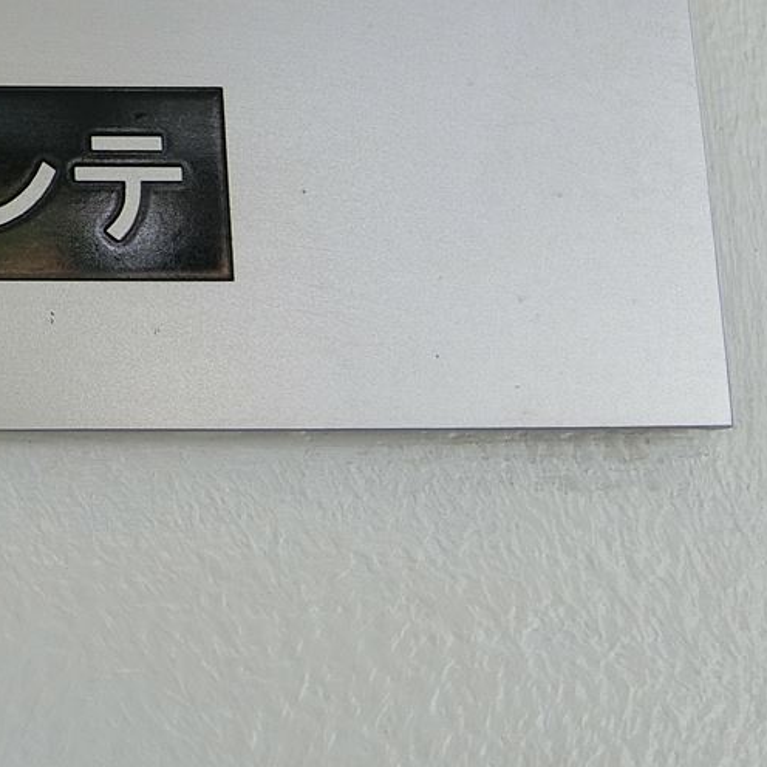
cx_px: -266
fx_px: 2432
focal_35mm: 97
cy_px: -49
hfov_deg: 16.8
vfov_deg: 17.4
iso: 80
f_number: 3.4
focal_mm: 7.2
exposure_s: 1/160
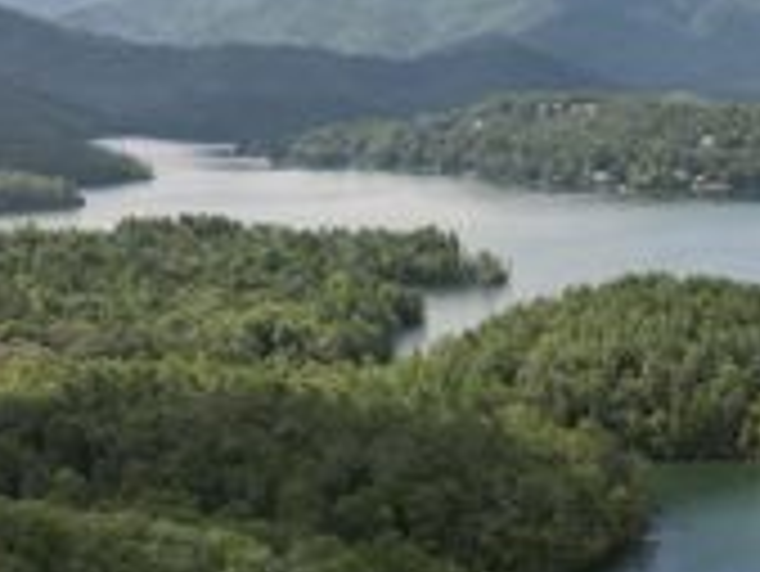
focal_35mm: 71
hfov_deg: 27.3
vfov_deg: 20.5
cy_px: 444
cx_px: 454
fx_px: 1560
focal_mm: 6.72
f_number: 1.7
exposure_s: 1/160
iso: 100
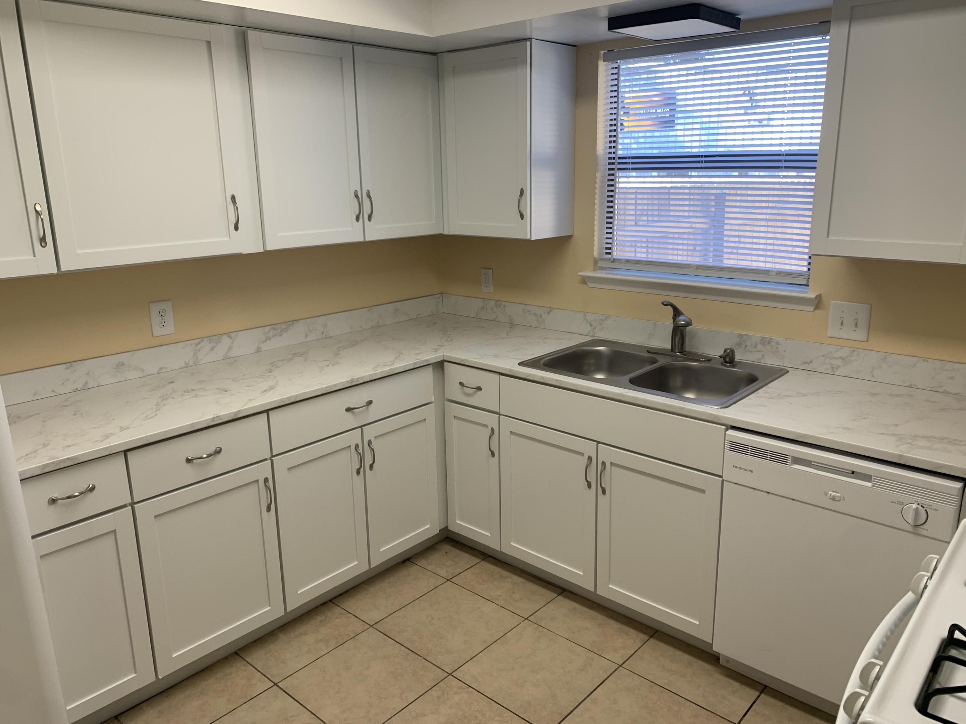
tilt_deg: -14.8
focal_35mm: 26
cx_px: 483
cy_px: 362
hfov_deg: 67.3
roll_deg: +0.0
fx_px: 726
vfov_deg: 53.1
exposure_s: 1/120
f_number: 1.8
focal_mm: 4.25
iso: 64
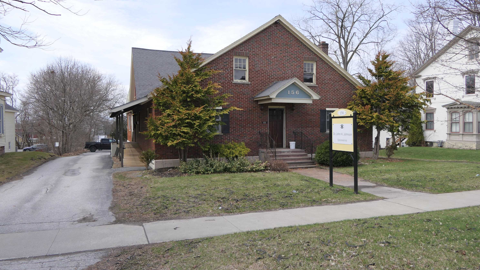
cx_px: 240
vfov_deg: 44.4
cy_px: 129
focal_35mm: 26
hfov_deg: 71.9
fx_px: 331
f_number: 3.5
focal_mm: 8.8
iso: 125
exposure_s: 1/1000
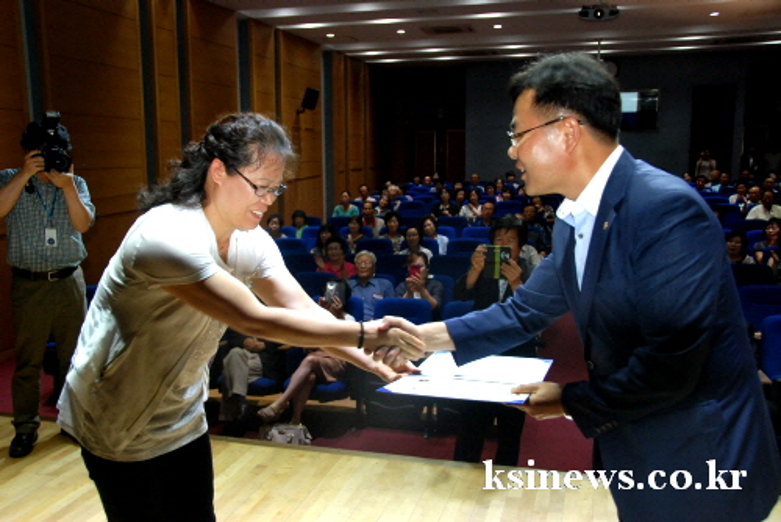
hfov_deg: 57.2
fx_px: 716
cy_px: 261
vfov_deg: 40.0
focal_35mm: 33
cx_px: 390
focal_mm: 22
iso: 800
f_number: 5
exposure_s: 1/60
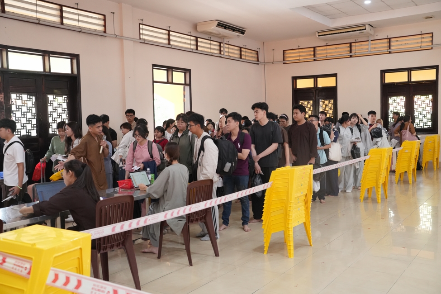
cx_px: 220
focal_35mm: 38
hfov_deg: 50.7
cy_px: 147
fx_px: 465
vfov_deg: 35.1
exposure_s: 1/125
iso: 5000
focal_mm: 38
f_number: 4.5
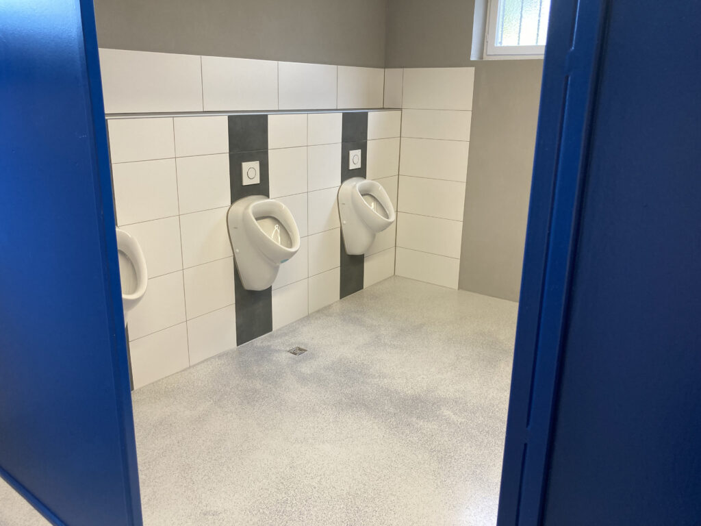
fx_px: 567
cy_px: 263
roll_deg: -1.4
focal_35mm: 28
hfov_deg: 63.4
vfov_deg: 49.7
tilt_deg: -15.4
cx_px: 350
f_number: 1.8
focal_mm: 3.99
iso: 80
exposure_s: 1/50
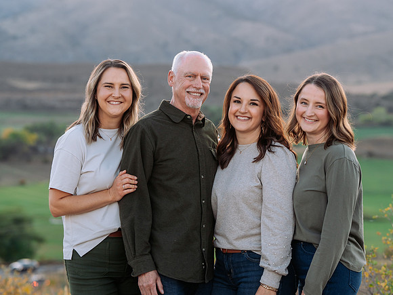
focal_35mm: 123
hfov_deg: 16.0
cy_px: 148
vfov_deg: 12.0
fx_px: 1401
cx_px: 196
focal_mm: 114
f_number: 4.5
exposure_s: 1/160
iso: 500
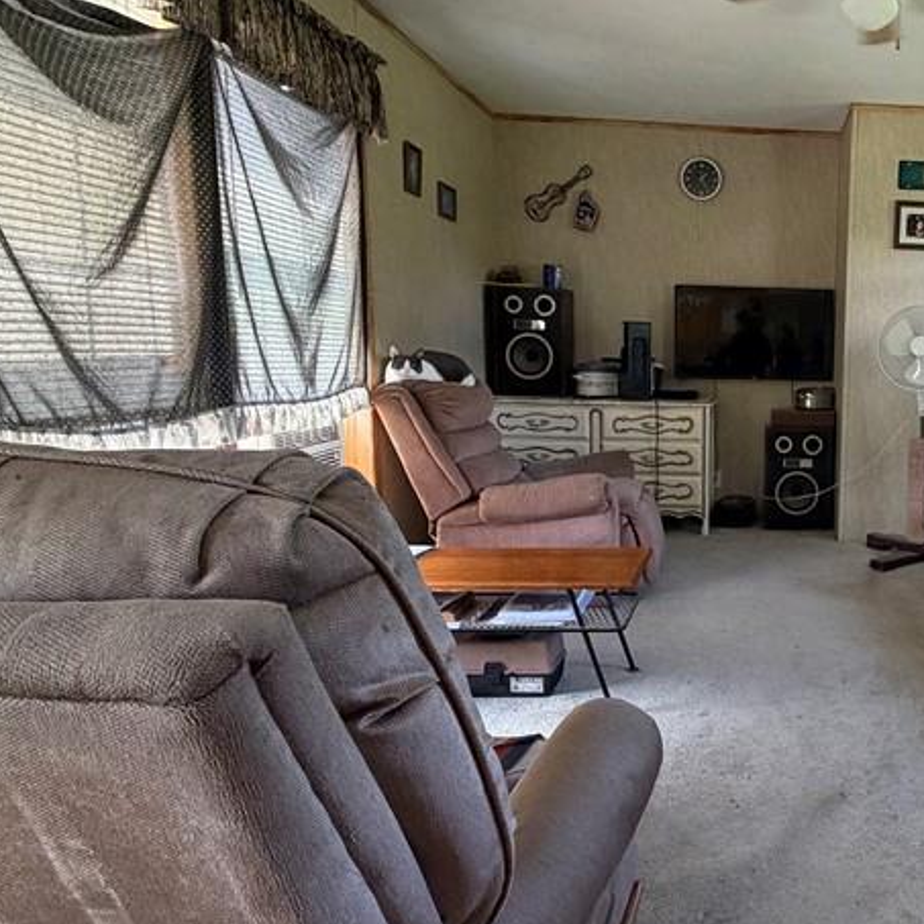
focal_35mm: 28
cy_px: 453
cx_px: 834
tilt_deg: -7.6
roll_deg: -1.6
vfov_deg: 57.3
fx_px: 846
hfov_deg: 50.7
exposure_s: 1/71
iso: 320
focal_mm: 2.22
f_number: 2.2
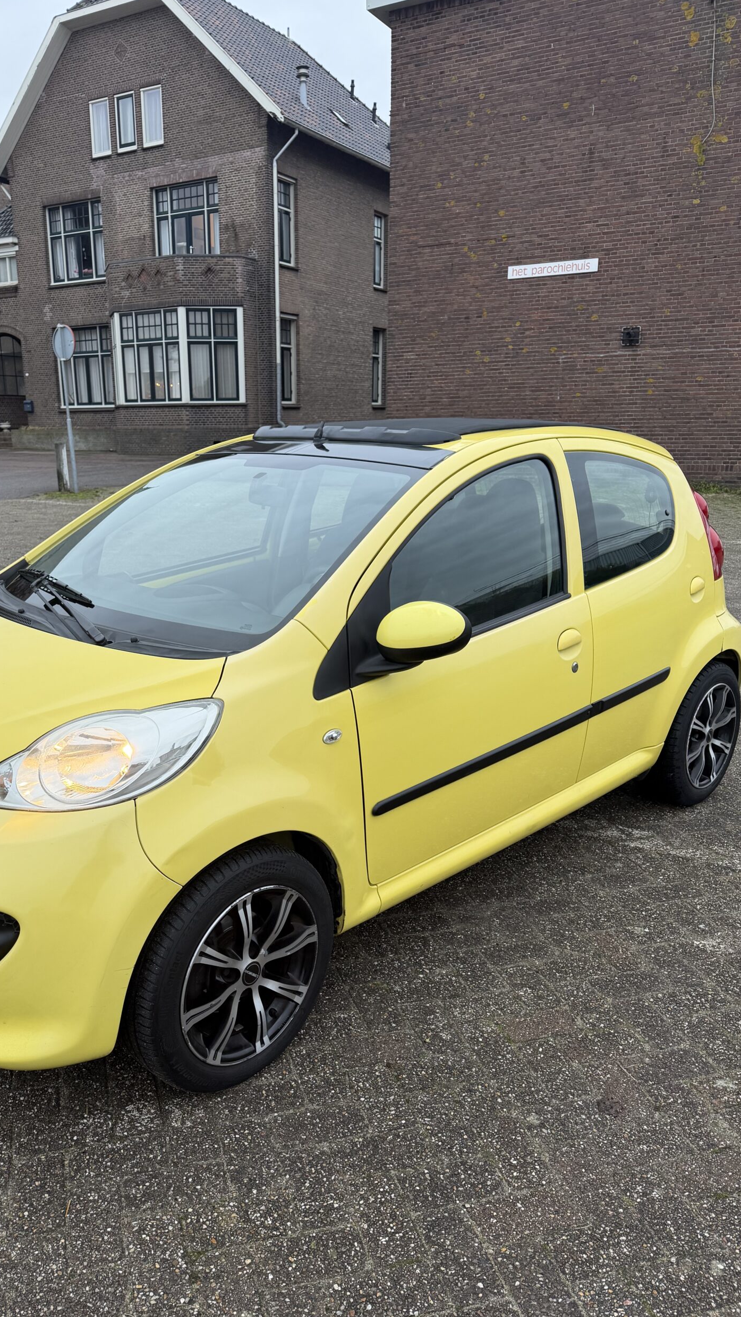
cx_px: 283
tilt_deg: -15.9
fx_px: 943
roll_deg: +1.0
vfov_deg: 69.8
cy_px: 673
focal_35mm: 27
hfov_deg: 42.6
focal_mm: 6.76
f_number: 1.78
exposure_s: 1/176
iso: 64
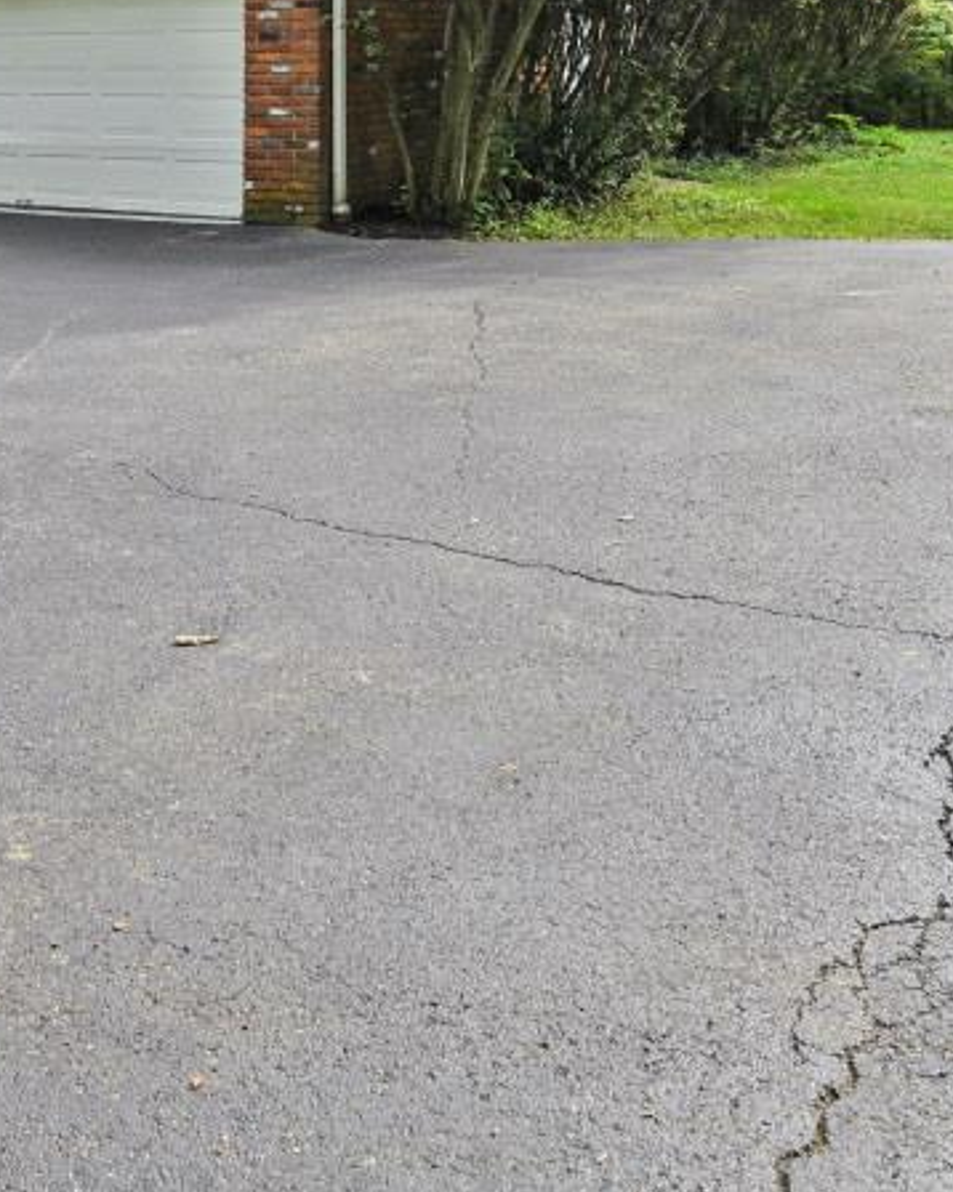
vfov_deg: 38.3
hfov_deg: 32.7
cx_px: 128
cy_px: 61
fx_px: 1552
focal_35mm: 44
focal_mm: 14
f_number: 5.6
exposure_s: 1/250
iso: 100
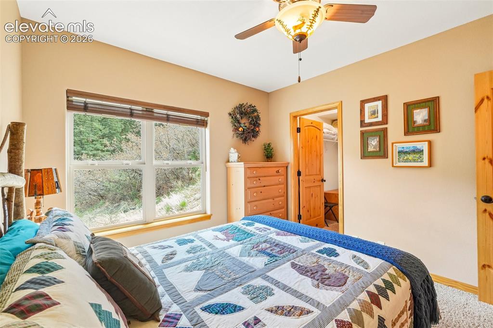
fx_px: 214
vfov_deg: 75.1
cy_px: 164
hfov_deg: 98.2
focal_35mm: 16
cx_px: 246
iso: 800
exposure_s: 1/3.33
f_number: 8
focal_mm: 10.4
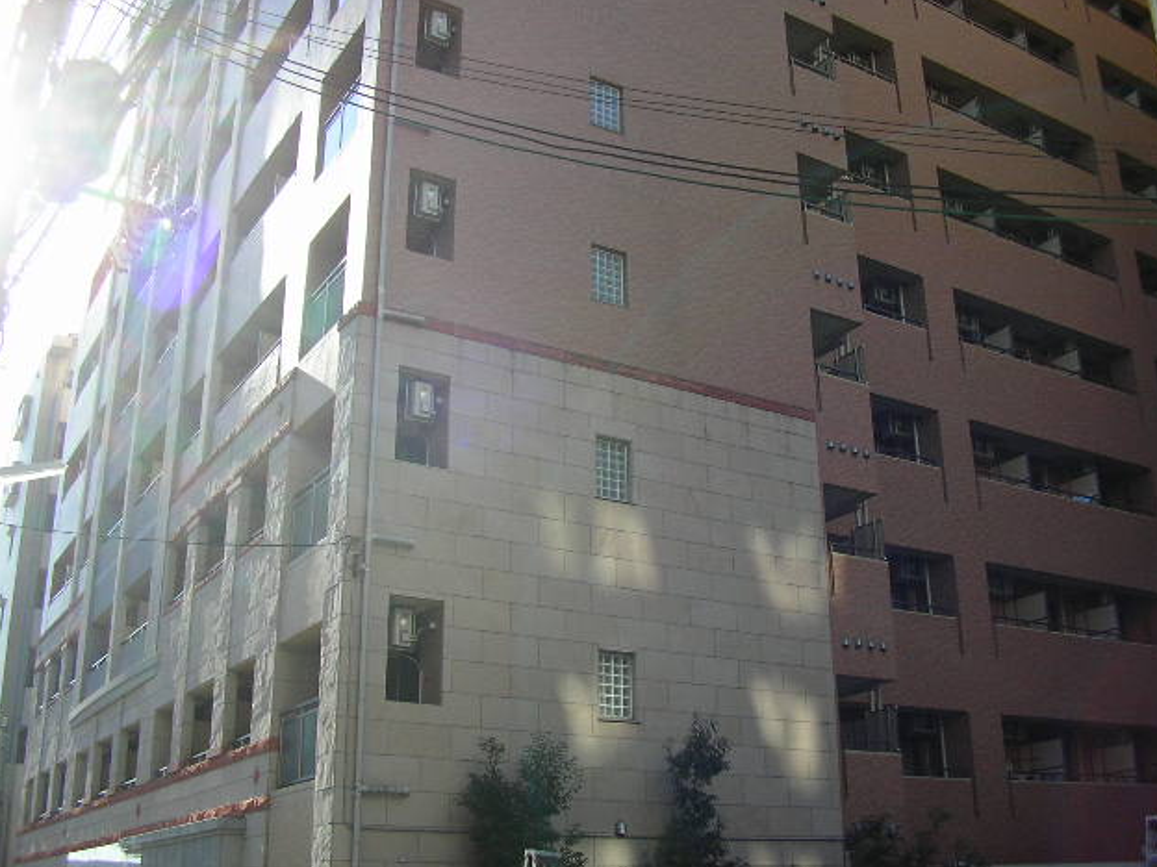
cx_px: 588
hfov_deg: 47.9
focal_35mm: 39
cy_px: 437
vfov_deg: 36.8
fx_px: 1304
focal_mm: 5.8
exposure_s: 1/456
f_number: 2.9
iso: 71
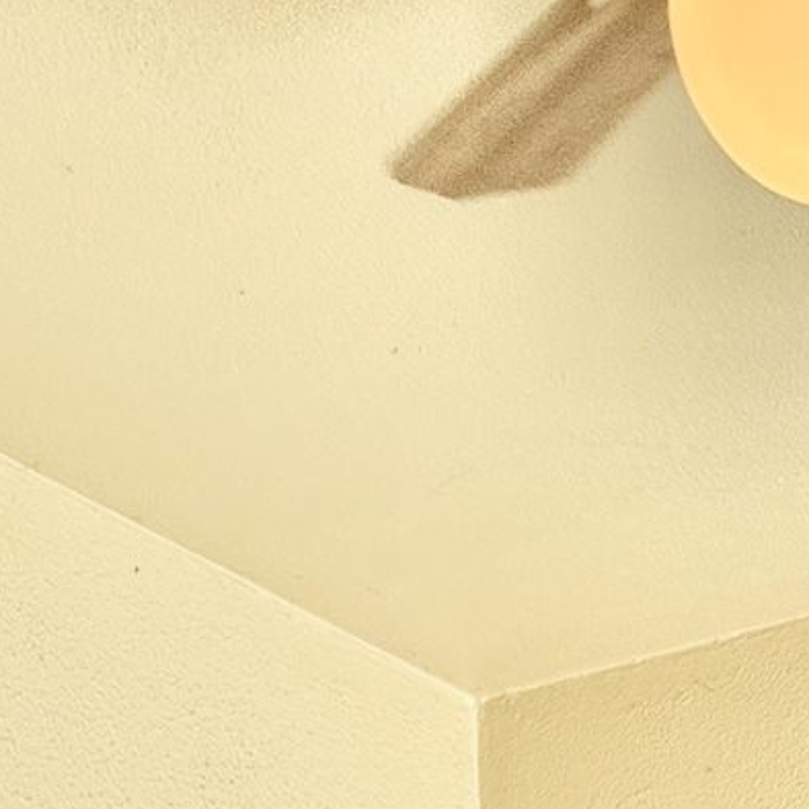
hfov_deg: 13.8
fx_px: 3279
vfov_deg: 10.6
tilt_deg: -7.0
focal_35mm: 124
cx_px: 846
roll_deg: +0.2
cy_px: 2296
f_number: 1.78
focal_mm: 6.86
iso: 80
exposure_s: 1/642
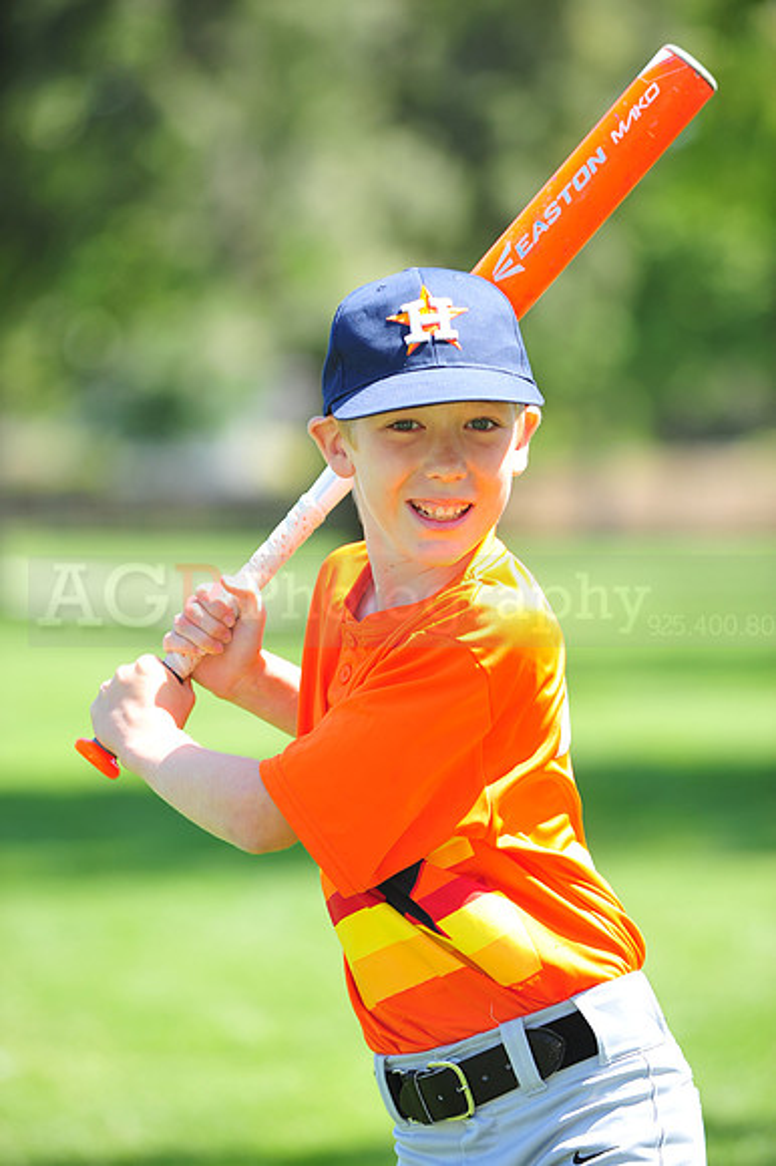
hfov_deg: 6.9
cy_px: 583
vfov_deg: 10.3
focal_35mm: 200
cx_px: 388
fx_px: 6474
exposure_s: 1/400
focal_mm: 200
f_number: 4.5
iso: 200
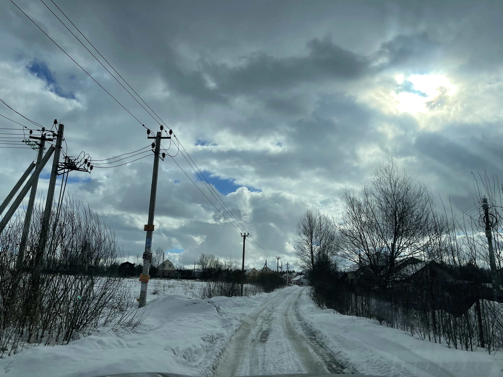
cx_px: 252
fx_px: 378
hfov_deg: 67.3
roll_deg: -2.8
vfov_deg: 53.1
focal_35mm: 26
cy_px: 188
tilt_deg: +12.1
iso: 40
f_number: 1.6
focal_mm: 5.1
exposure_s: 1/13514
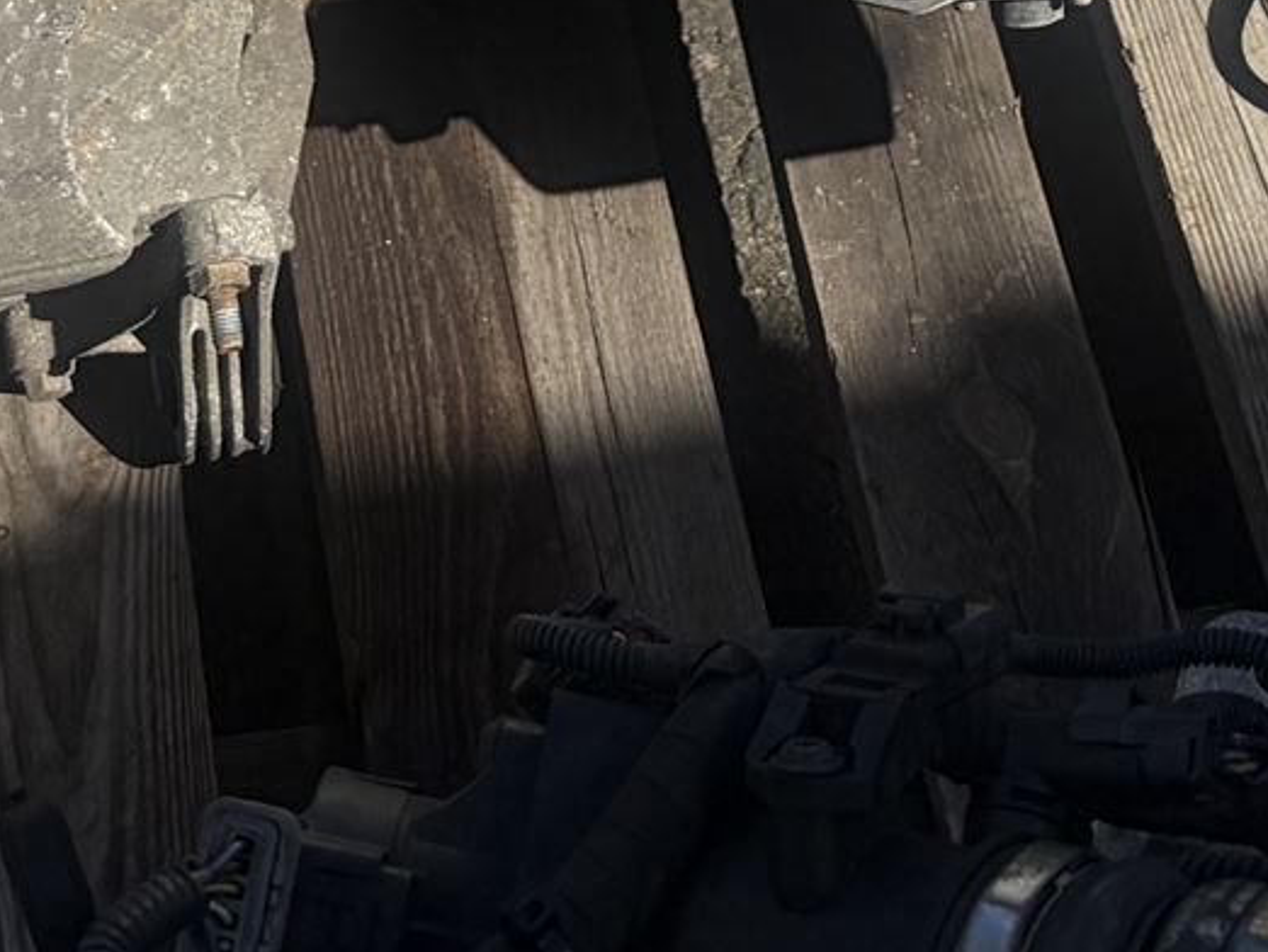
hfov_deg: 19.2
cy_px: -770
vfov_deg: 13.1
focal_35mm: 102
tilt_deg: -49.1
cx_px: 418
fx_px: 3738
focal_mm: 5.96
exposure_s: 1/4608
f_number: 1.6
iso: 50
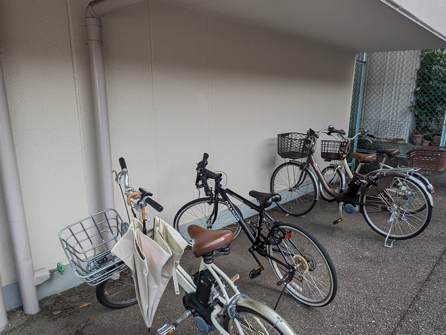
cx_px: 251
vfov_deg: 51.2
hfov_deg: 65.1
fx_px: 348
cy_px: 190
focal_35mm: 27
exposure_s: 1/1046
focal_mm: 1.83
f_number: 2.2
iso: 47
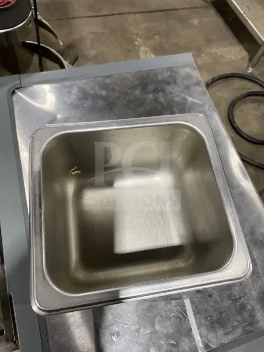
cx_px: 132
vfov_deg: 67.3
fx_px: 264
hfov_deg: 53.1
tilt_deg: -64.5
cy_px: 176
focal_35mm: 26
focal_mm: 4.25
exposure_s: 1/60
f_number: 1.8
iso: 160
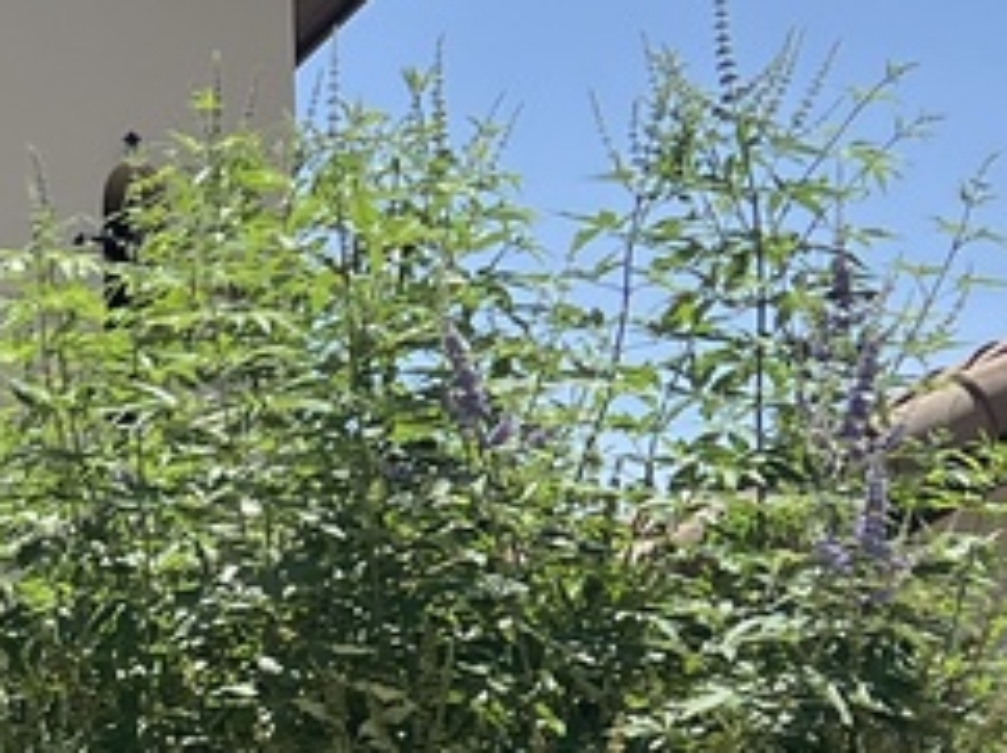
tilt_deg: +3.8
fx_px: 4505
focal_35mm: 155
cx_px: -412
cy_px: 1023
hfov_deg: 12.3
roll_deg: -0.1
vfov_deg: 9.4
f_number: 1.5
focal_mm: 5.7
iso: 50
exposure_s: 1/3831
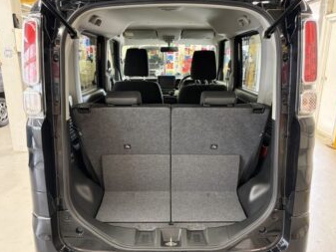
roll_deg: -0.2
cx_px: 170
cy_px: 126
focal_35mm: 27
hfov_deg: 65.3
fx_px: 262
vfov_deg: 51.4
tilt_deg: -13.9
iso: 320
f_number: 1.6
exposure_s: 1/50
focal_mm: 5.96
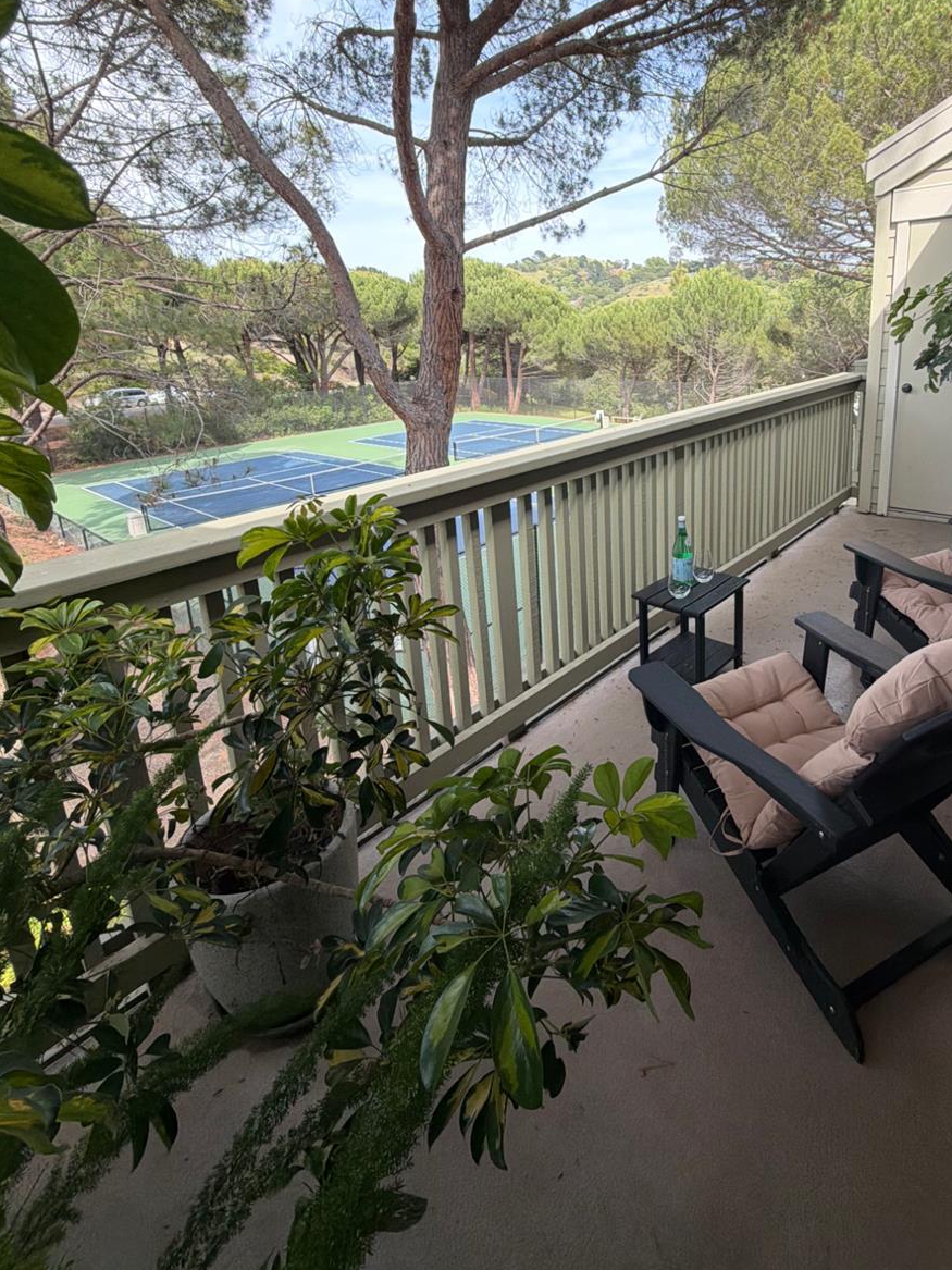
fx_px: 660
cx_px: 592
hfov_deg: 70.5
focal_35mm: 18
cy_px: 488
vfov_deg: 86.3
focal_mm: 2.22
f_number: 2.2
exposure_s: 1/248
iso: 40
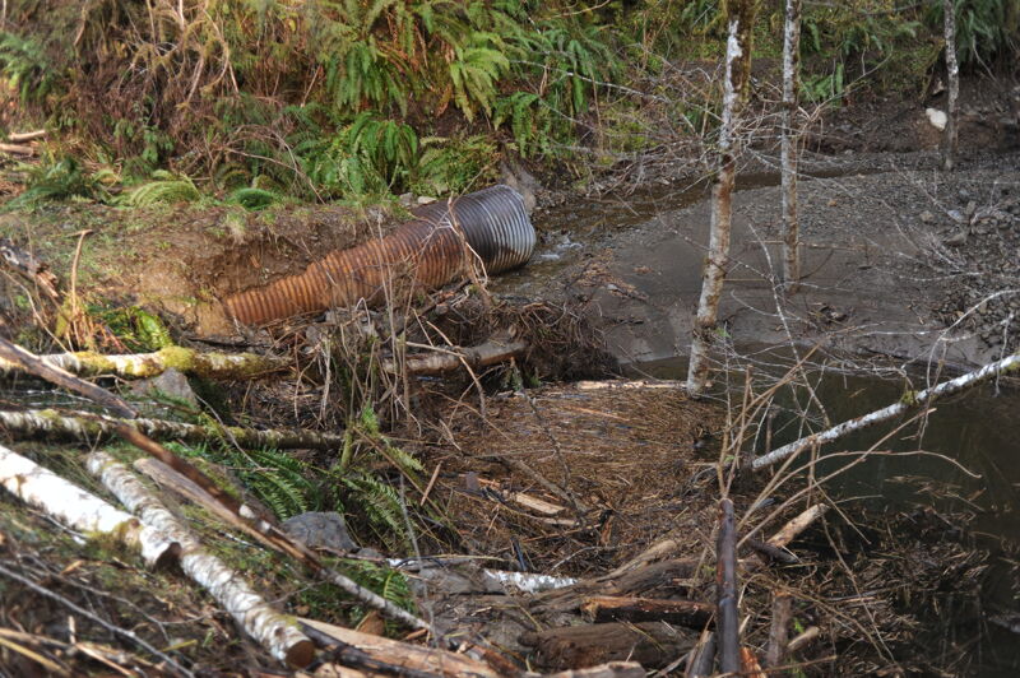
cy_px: 339
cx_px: 510
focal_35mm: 35
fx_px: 991
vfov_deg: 37.8
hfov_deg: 54.5
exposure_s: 1/160
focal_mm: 35
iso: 400
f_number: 2.8
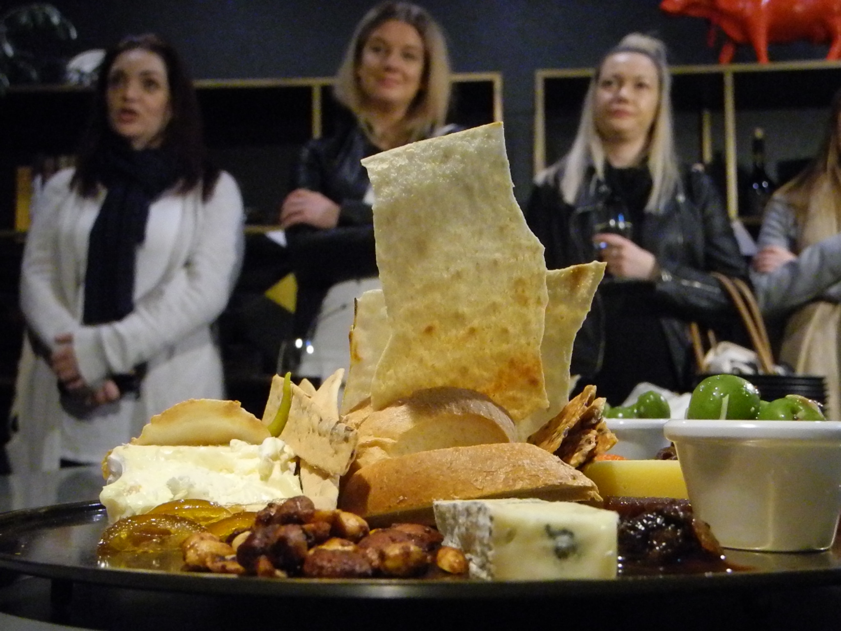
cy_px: 316
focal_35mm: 45
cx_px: 420
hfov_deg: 42.1
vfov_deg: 32.2
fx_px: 1093
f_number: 3.2
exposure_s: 1/30
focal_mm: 9.7
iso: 3200
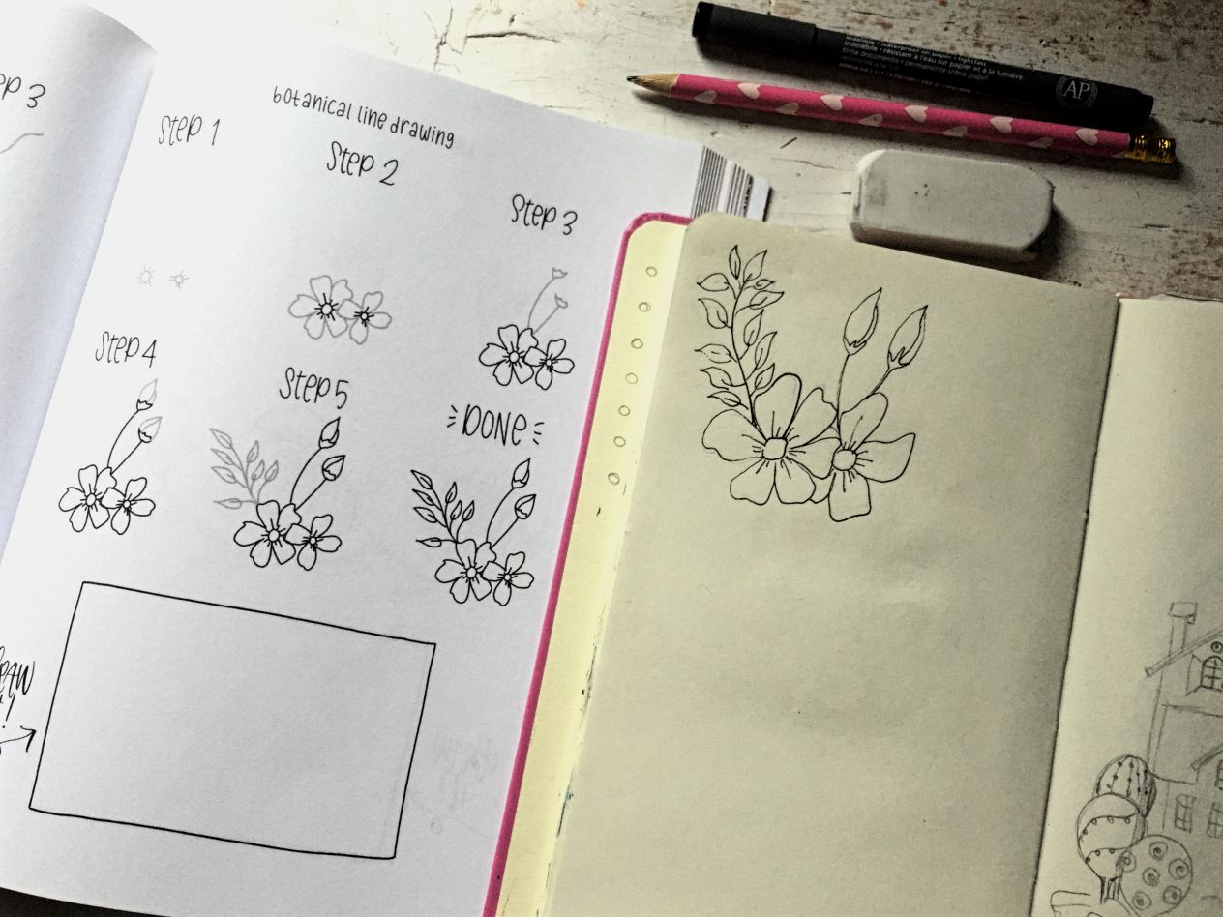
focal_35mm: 29
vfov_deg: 48.2
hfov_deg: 61.7
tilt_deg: -80.1
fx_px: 1025
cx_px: 612
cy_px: 458
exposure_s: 1/33
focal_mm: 4.15
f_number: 2.2
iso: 200
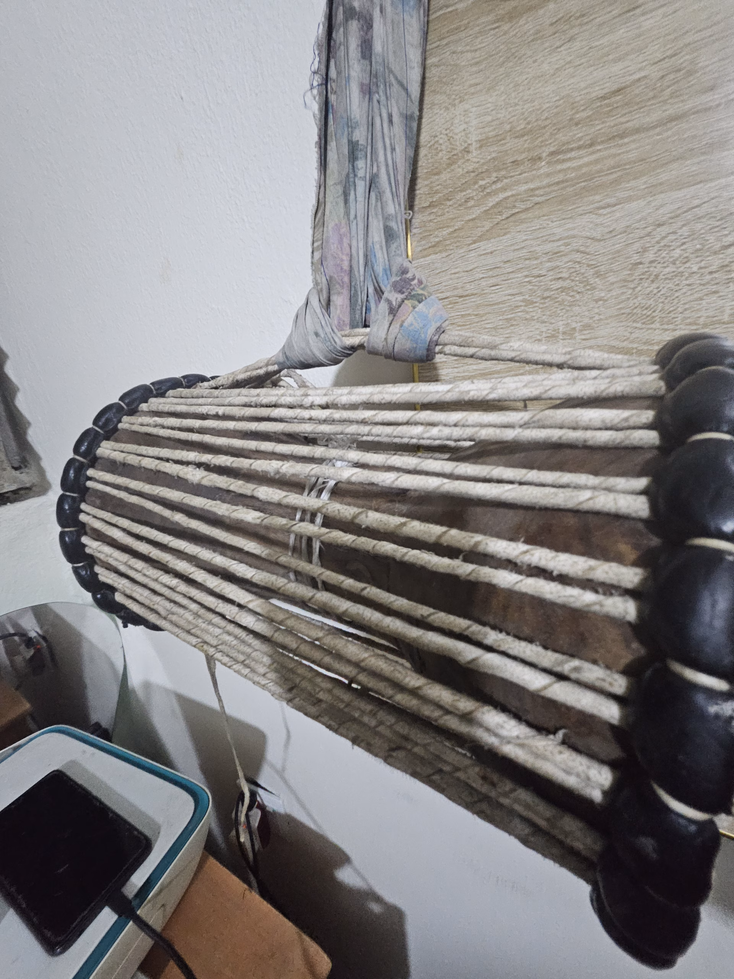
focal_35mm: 13
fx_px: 368
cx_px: 367
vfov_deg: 106.2
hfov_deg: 89.9
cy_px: 490
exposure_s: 1/33.3
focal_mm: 1.74
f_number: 2.2
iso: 640
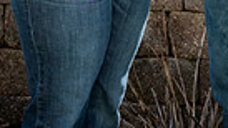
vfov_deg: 4.8
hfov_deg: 8.8
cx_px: 168
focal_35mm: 245
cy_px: -211
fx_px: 1481
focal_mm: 71
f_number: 8
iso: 400
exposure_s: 1/640
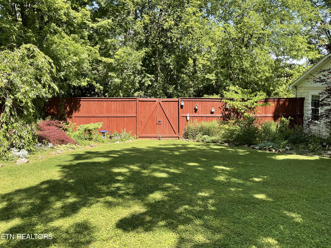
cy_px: 124
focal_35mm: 29
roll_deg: +0.2
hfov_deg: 61.7
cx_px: 166
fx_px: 277
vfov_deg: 48.2
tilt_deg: -8.1
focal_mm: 3
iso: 16
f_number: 1.8
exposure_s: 1/425
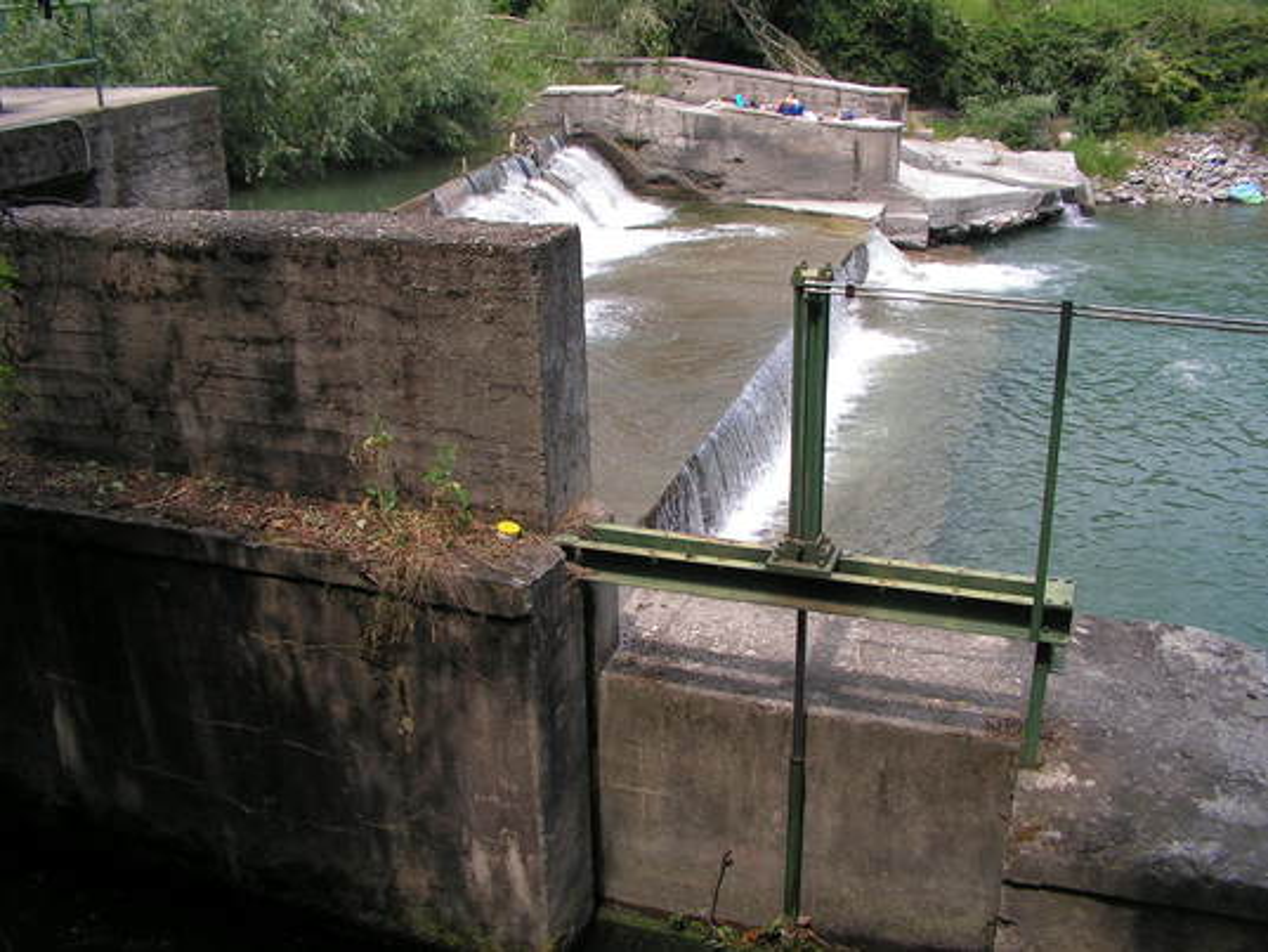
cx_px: 634
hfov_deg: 51.3
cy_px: 476
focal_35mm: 36
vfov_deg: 39.7
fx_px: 1319
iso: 64
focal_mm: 6
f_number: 3.2
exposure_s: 1/400
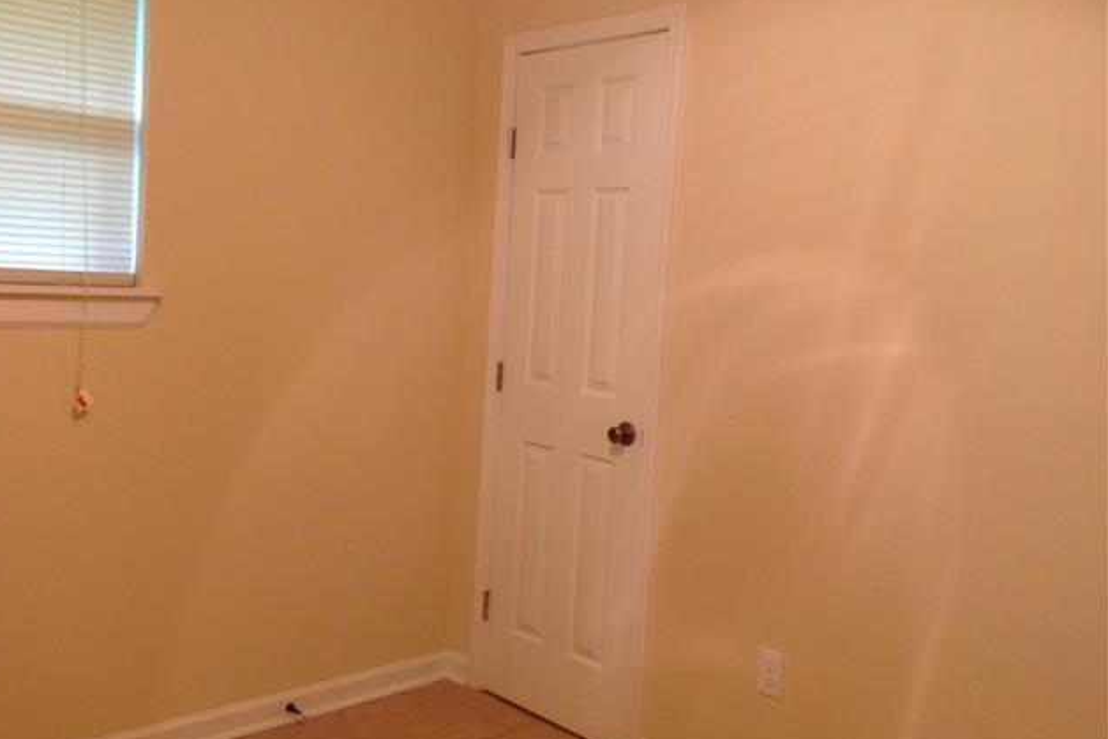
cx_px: 545
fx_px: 1139
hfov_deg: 51.9
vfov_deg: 35.9
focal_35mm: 37
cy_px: 325
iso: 80
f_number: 2.4
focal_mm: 4.28
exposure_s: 1/15
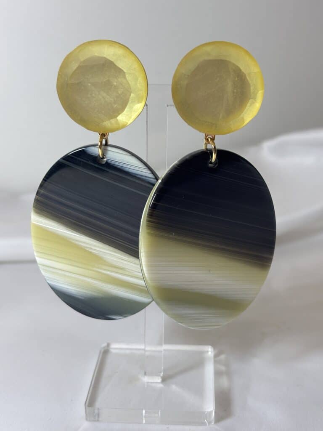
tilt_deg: -19.0
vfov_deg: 36.8
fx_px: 647
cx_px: 162
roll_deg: -0.1
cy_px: 216
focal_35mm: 52
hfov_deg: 28.0
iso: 32
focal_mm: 5.96
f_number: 1.6
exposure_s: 1/100
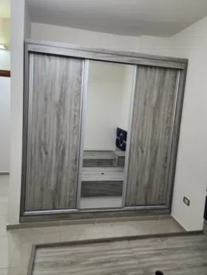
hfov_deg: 56.9
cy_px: 132
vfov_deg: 71.5
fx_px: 191
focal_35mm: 24
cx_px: 100
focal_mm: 6.4
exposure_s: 1/100
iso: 640
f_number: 1.8
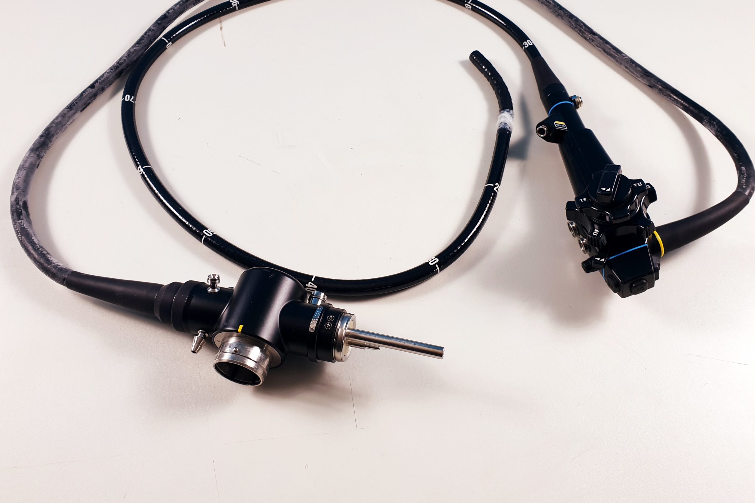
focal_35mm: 28
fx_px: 587
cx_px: 379
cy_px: 219
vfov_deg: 46.3
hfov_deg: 65.5
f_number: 2.4
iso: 64
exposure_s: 1/50
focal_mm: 4.3
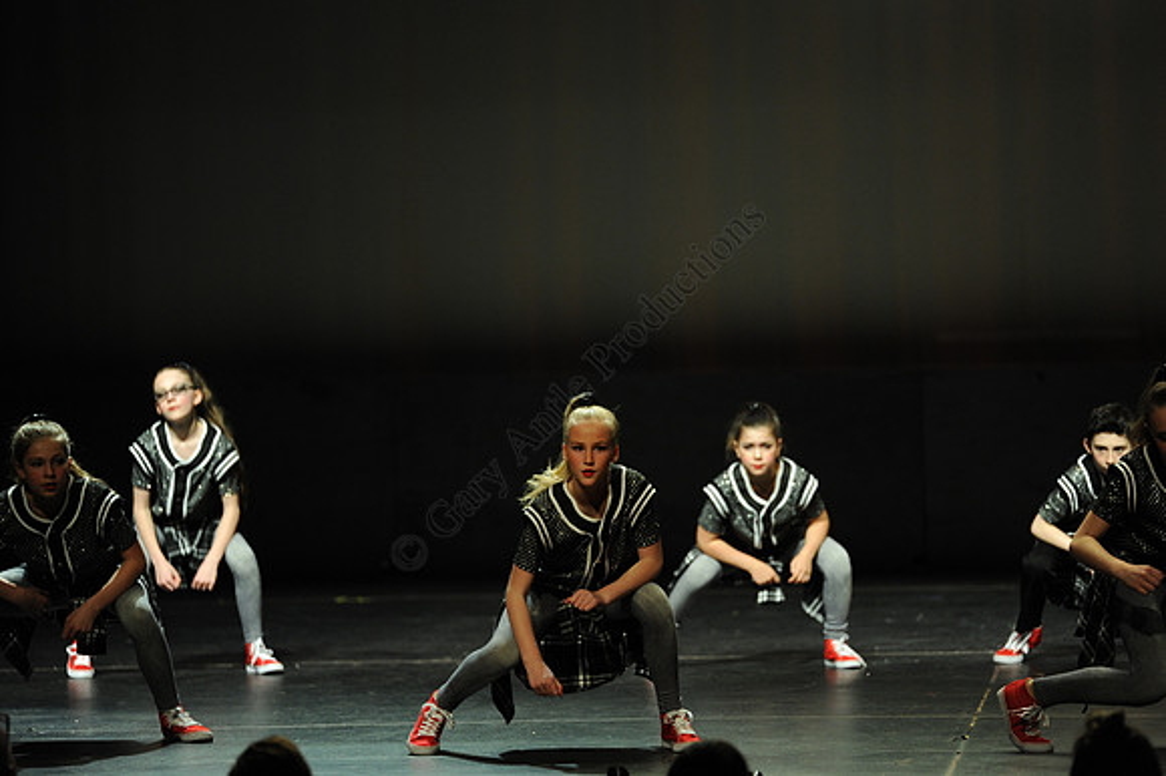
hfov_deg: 11.4
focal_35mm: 180
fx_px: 5826
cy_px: 388
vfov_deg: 7.6
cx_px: 583
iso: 1600
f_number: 2.8
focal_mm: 180
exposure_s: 1/320
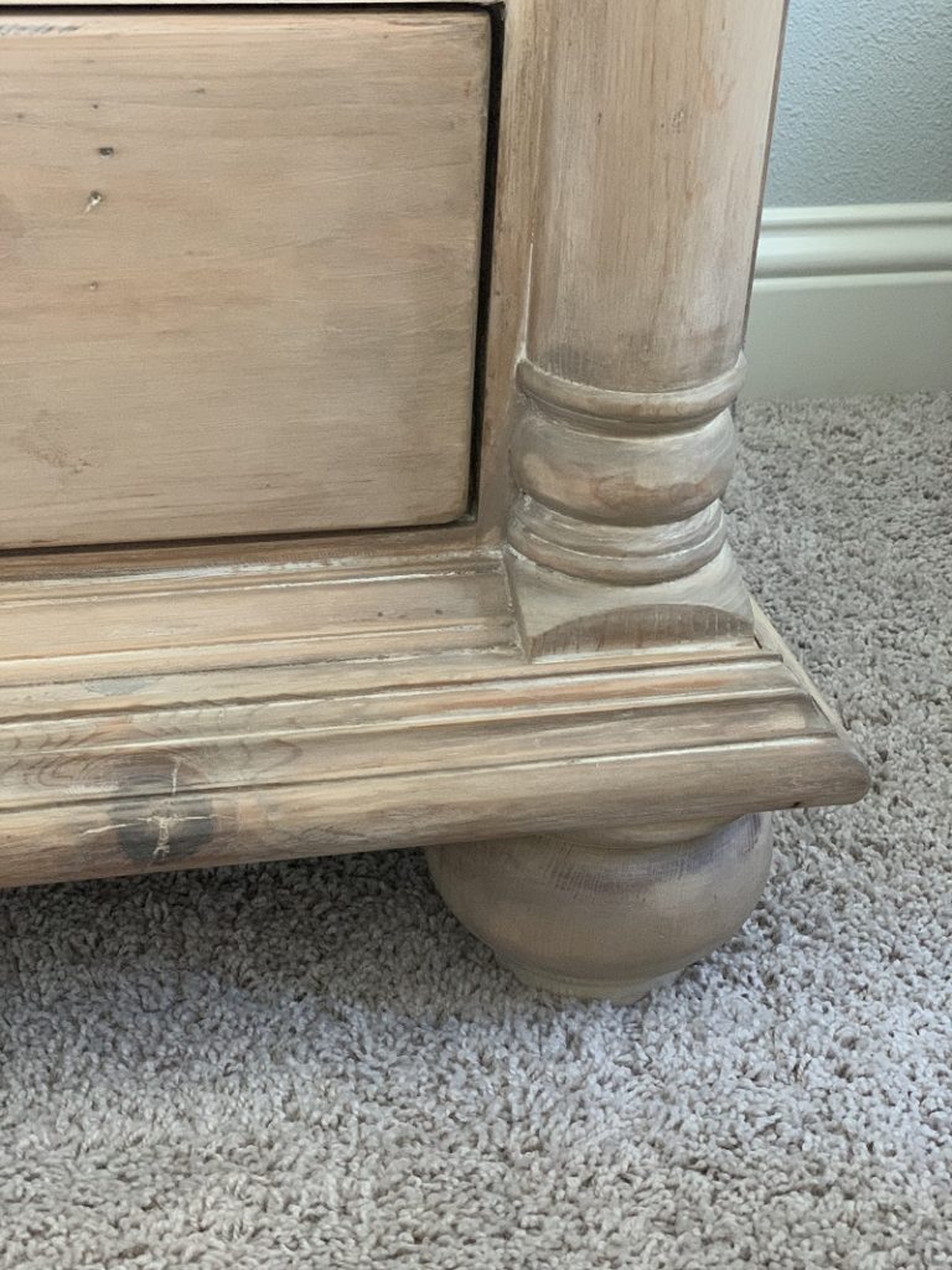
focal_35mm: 52
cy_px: 635
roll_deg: -3.5
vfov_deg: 36.8
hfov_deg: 28.0
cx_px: 476
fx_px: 1907
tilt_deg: -30.9
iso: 320
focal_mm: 6
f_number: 2.4
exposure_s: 1/60
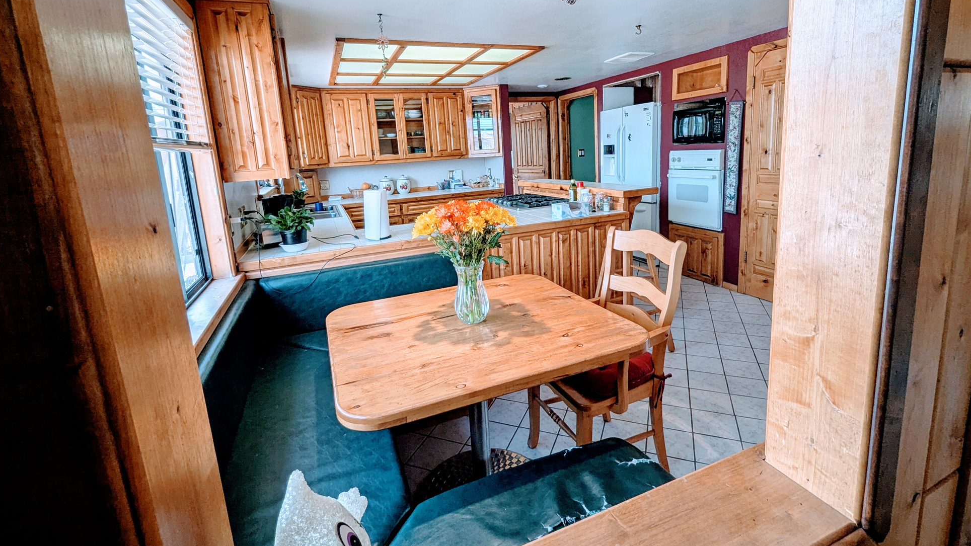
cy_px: 219
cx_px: 493
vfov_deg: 69.8
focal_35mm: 15
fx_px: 386
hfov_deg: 103.0
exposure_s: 1/60
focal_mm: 1.95
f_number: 2.2
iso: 49
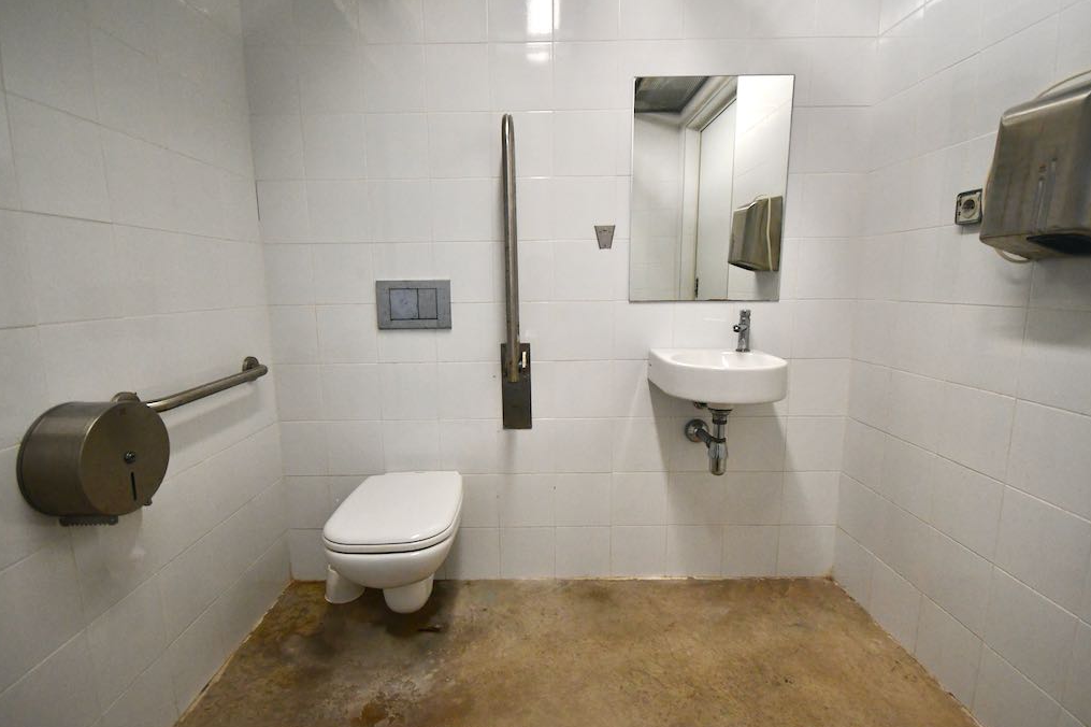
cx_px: 536
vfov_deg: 73.7
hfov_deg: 96.7
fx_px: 485
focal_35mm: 16
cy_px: 366
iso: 2500
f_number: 4
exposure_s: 1/125
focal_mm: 10
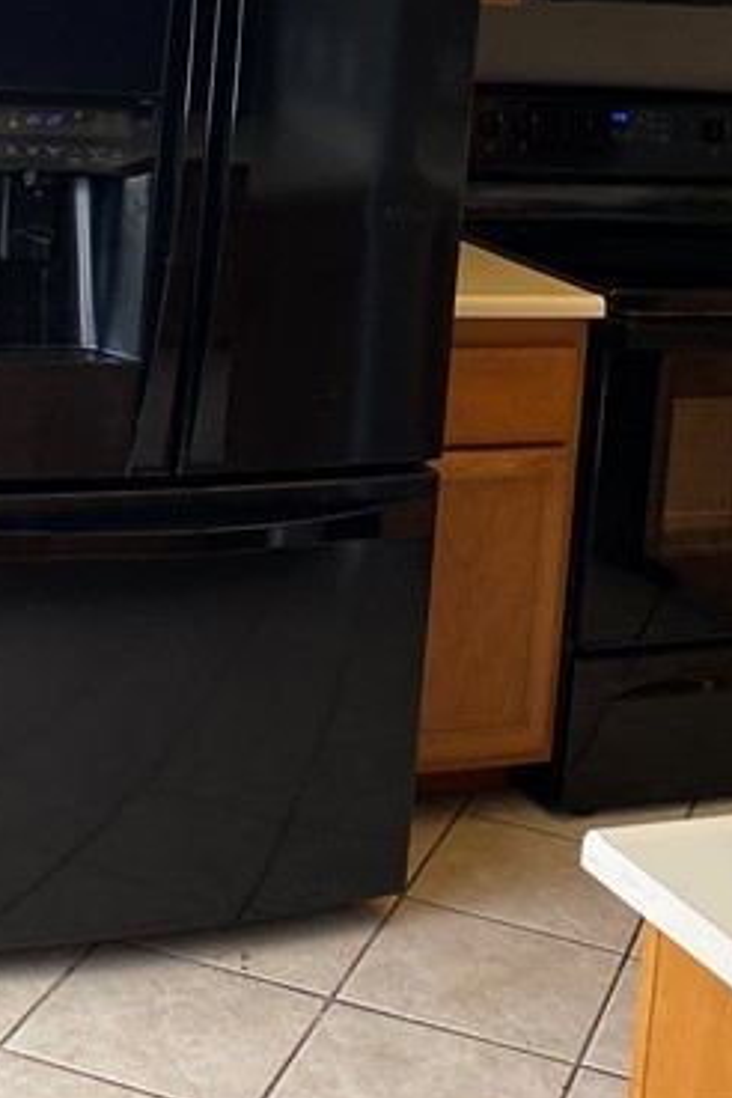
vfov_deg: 25.5
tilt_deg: -2.4
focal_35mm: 75
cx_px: 170
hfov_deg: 18.1
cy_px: -33
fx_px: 2287
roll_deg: -5.2
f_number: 1.8
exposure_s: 1/120
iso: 40
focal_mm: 4.25
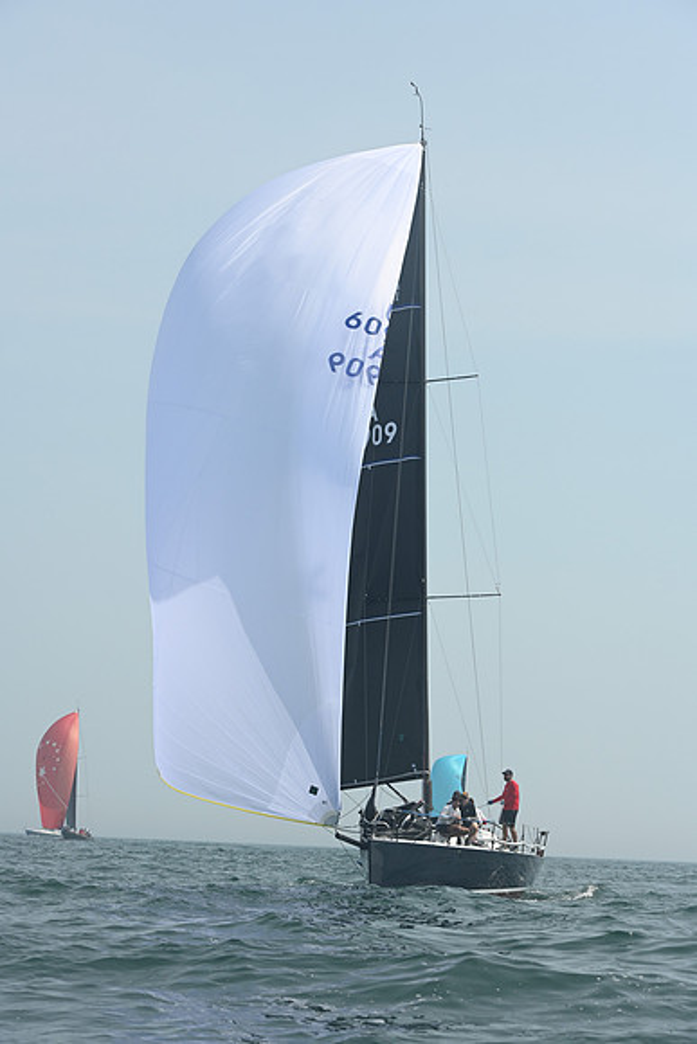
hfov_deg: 14.0
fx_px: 2844
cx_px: 348
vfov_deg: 20.8
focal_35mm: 98
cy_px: 522
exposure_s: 1/1250
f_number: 8
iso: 320
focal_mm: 98
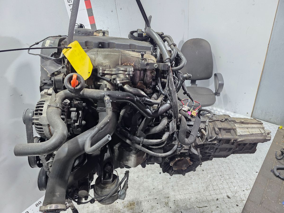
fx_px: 189
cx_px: 142
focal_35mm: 23
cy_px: 106
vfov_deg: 58.9
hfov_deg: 73.9
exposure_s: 1/100
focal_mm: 6.3
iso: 320
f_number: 1.7
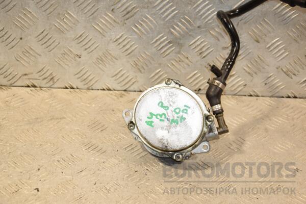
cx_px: 153
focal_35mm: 87
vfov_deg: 15.7
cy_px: 102
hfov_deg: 23.4
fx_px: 739
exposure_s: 1/200
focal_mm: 58
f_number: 5.6
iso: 800
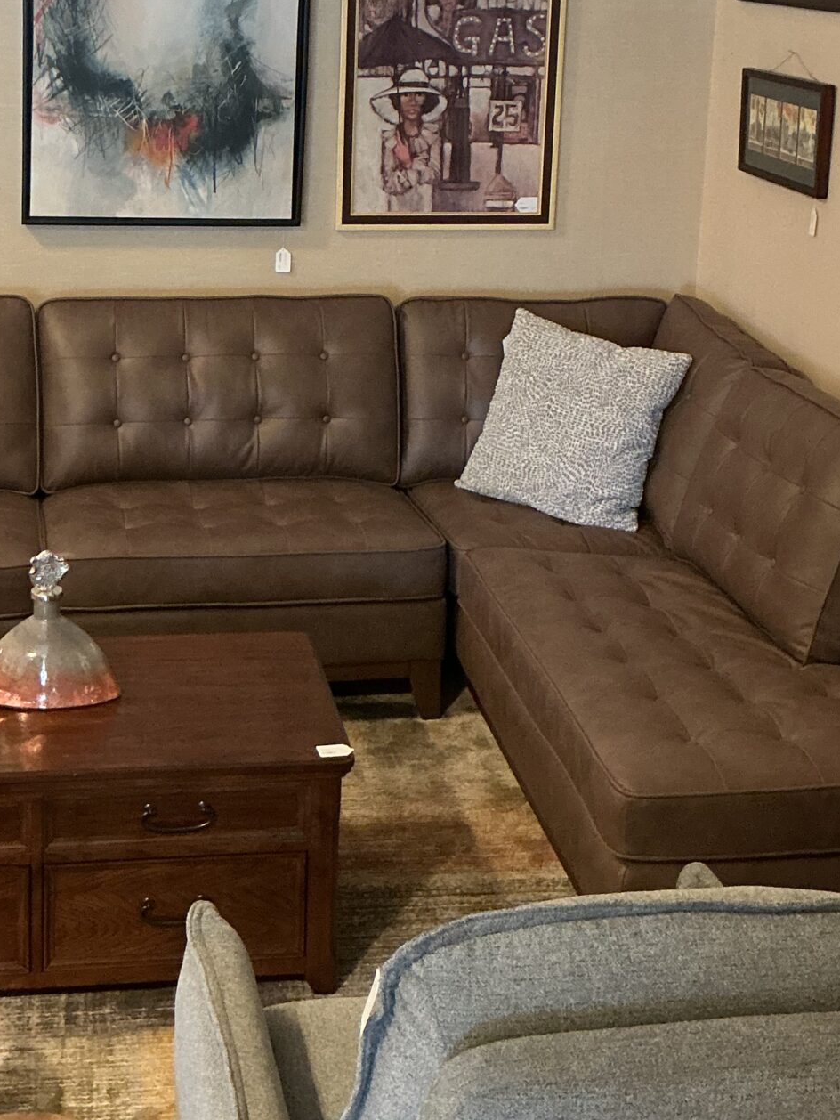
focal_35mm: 59
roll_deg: -1.9
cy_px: 280
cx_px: 333
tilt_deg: -12.4
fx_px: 1908
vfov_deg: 32.1
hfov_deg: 24.8
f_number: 1.8
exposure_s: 1/60
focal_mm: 3
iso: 200
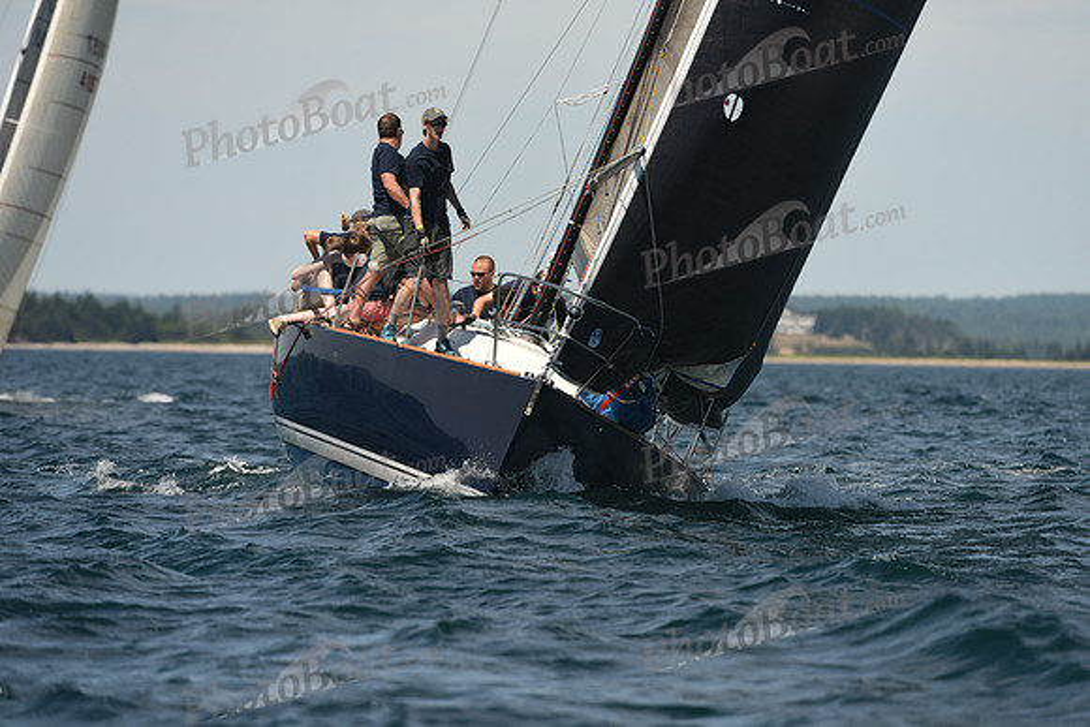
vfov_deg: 3.4
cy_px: 364
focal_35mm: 400
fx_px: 12113
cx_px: 545
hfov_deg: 5.2
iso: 250
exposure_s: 1/1000
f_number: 5.6
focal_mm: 400
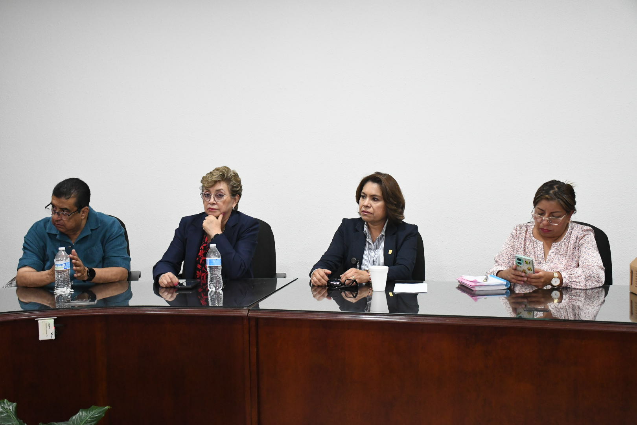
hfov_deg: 41.1
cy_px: 212
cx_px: 318
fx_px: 849
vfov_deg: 28.1
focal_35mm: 48
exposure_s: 1/125
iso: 4000
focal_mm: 32
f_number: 5
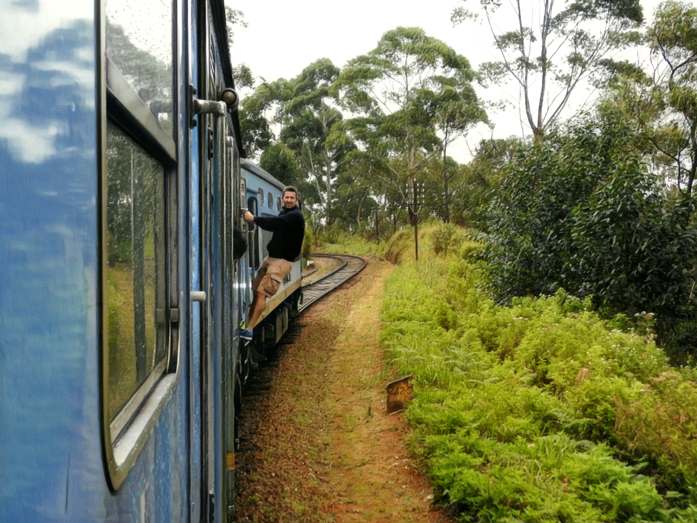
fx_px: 906
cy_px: 262
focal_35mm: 45
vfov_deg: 32.2
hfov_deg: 42.1
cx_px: 348
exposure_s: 1/250
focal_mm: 8.1
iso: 360
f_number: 4
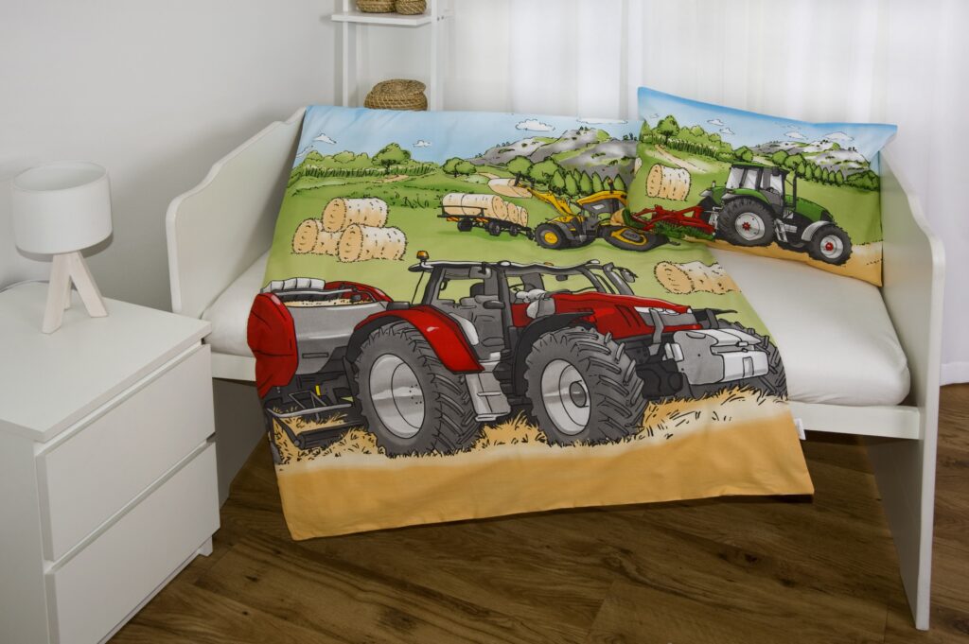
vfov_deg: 37.8
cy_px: 322
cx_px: 484
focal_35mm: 35
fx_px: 941
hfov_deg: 54.5
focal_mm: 35
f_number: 16
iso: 500
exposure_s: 1/200
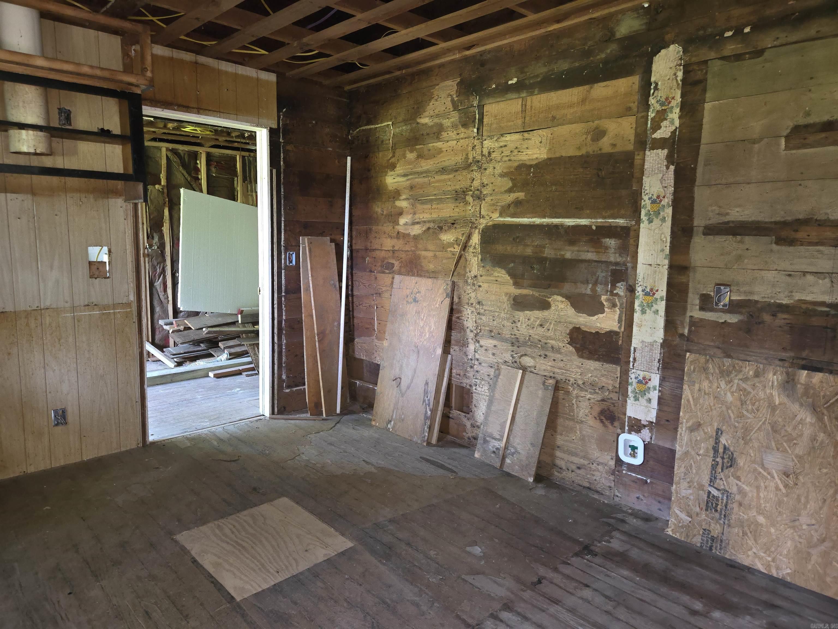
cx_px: 419
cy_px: 314
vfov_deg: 58.9
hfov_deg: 73.9
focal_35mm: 23
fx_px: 557
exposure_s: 1/12
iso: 320
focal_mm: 5.4
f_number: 1.8
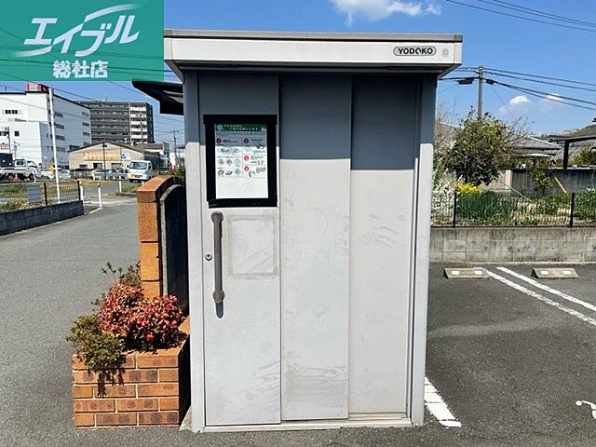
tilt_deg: -6.9
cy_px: 224
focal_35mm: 26
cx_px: 298
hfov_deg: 67.3
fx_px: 448
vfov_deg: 53.1
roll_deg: +0.2
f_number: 1.6
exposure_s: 1/4831
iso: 32
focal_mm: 4.2
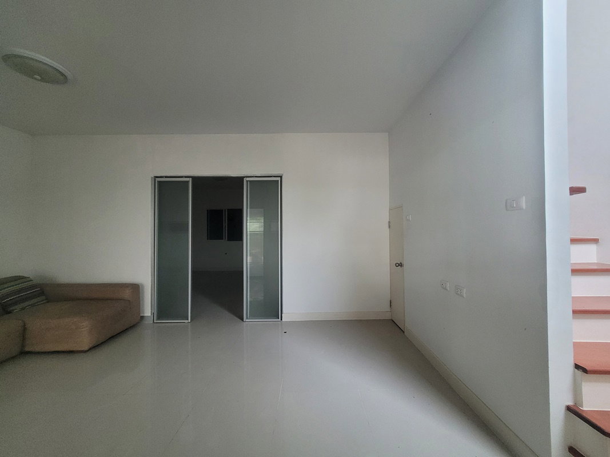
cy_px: 228
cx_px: 305
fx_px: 229
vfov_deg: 89.9
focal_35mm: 13
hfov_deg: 106.2
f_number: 2.2
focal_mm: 1.74
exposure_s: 1/60
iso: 320
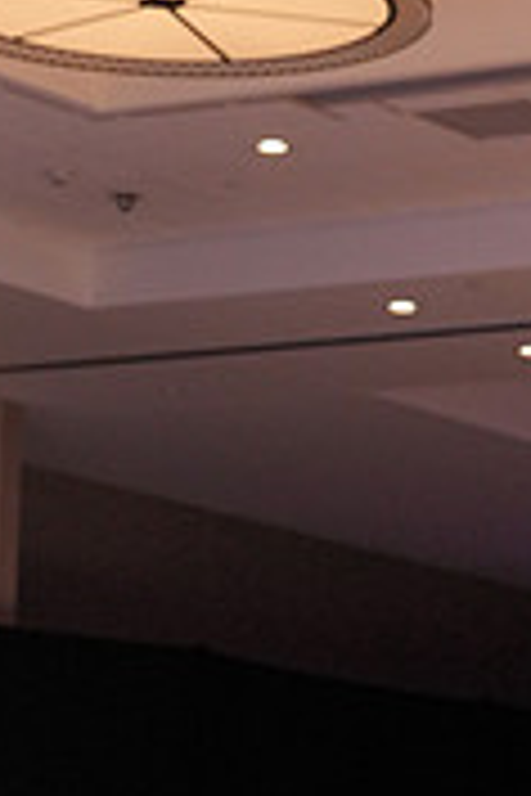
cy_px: 1295
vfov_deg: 9.3
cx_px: 160
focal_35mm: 213
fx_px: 4712
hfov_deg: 6.4
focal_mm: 65
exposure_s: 1/500
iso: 2000
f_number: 4
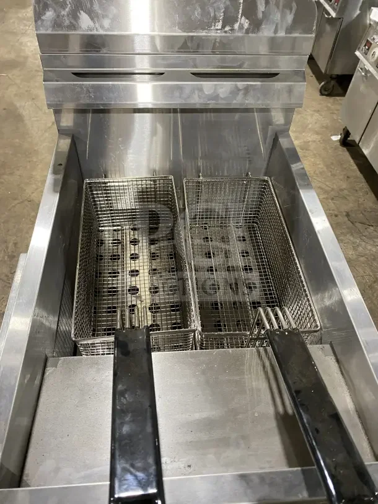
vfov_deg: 67.3
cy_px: 252
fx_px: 378
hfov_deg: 53.1
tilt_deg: -49.2
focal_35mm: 26
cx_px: 189
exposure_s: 1/60
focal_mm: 4.25
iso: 250
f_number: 1.8
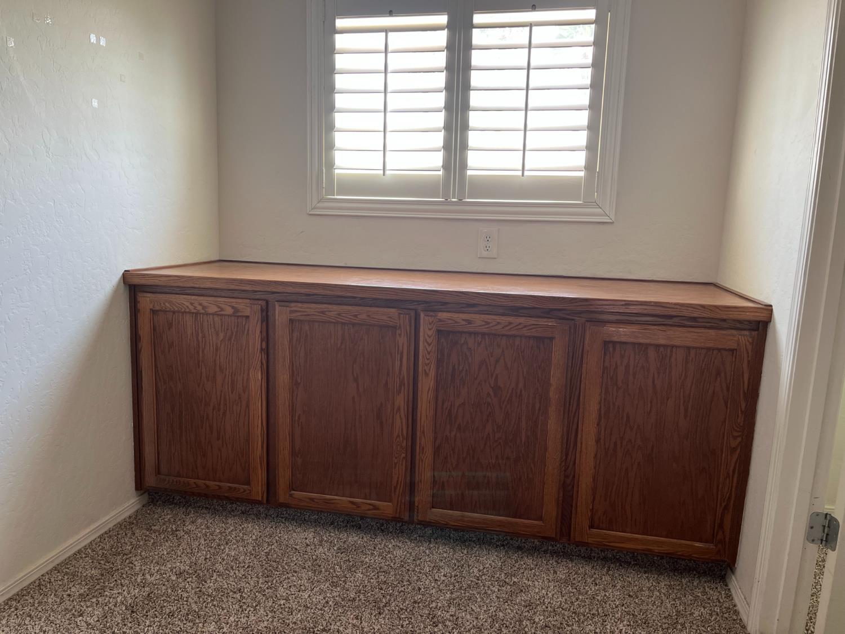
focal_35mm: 26
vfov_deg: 53.1
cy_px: 317
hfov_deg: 67.3
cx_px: 422
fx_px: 635
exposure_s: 1/60
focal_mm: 5.1
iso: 64
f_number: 1.6
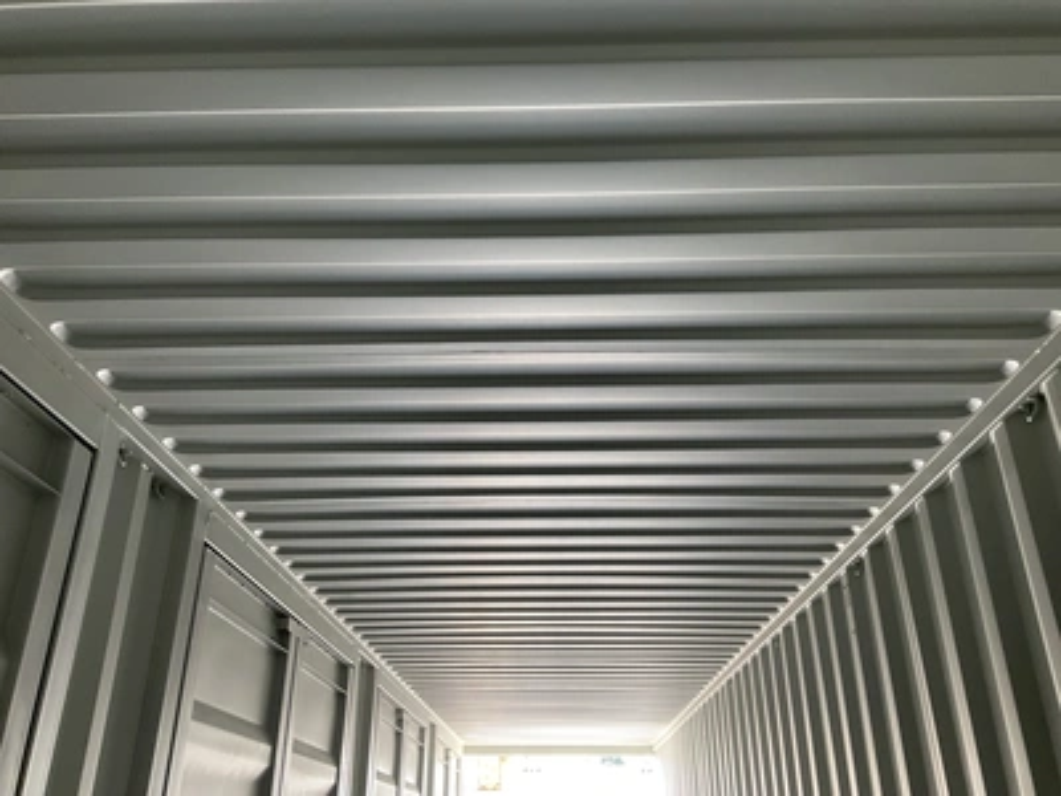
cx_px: 530
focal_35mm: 29
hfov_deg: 61.7
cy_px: 398
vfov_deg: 48.2
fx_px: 889
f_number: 1.8
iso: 64
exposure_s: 1/87
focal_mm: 3
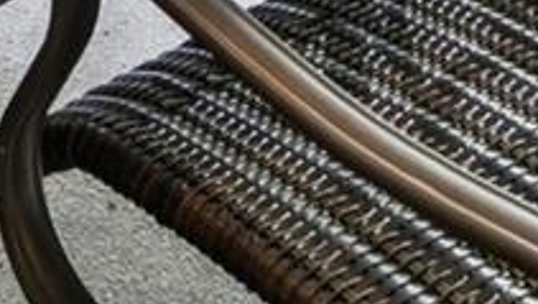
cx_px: -140
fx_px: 1584
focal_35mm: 111
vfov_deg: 7.9
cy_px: -843
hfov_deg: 18.1
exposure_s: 1/15
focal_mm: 14
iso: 400
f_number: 8
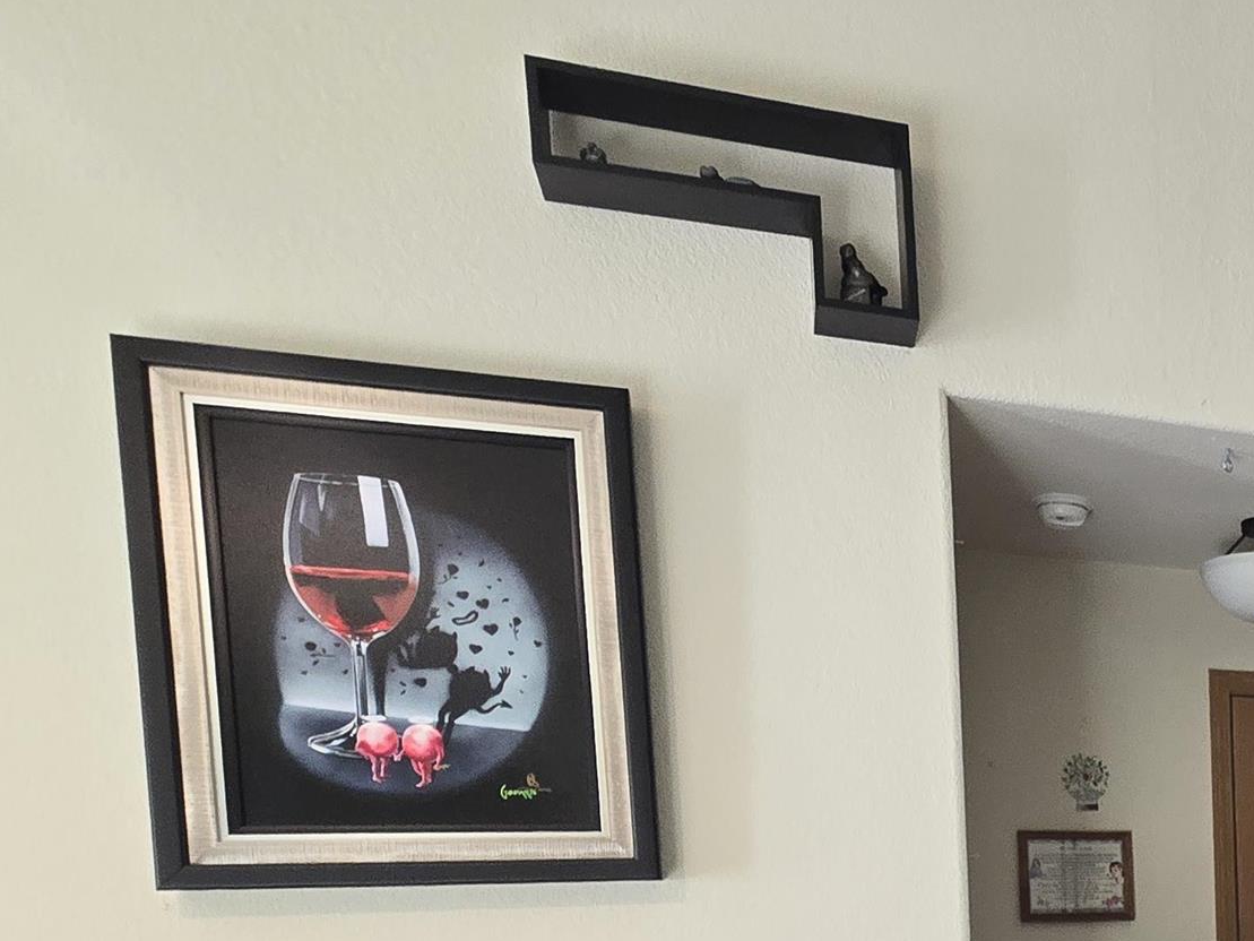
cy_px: 991
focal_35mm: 36
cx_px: 1446
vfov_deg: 35.0
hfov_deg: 39.6
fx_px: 1304
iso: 250
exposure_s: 1/60
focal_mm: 2.2
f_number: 2.2
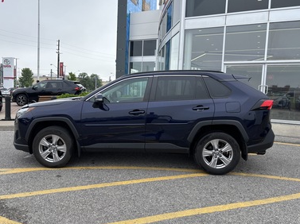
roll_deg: -2.7
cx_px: 134
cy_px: 109
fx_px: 251
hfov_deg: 61.6
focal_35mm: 29
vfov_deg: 48.2
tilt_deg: -5.2
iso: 50
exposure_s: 1/1477
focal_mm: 5.96
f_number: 1.6
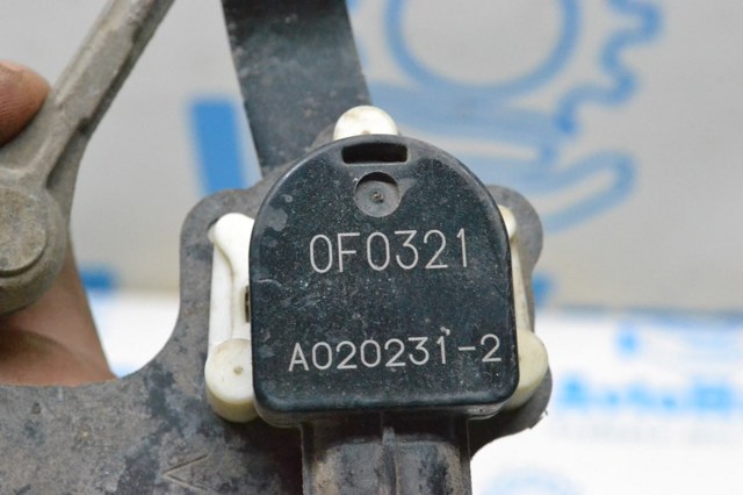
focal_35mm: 82
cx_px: 372
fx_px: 1702
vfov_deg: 16.5
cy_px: 248
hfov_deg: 24.6
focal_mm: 55
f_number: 13
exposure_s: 1/100
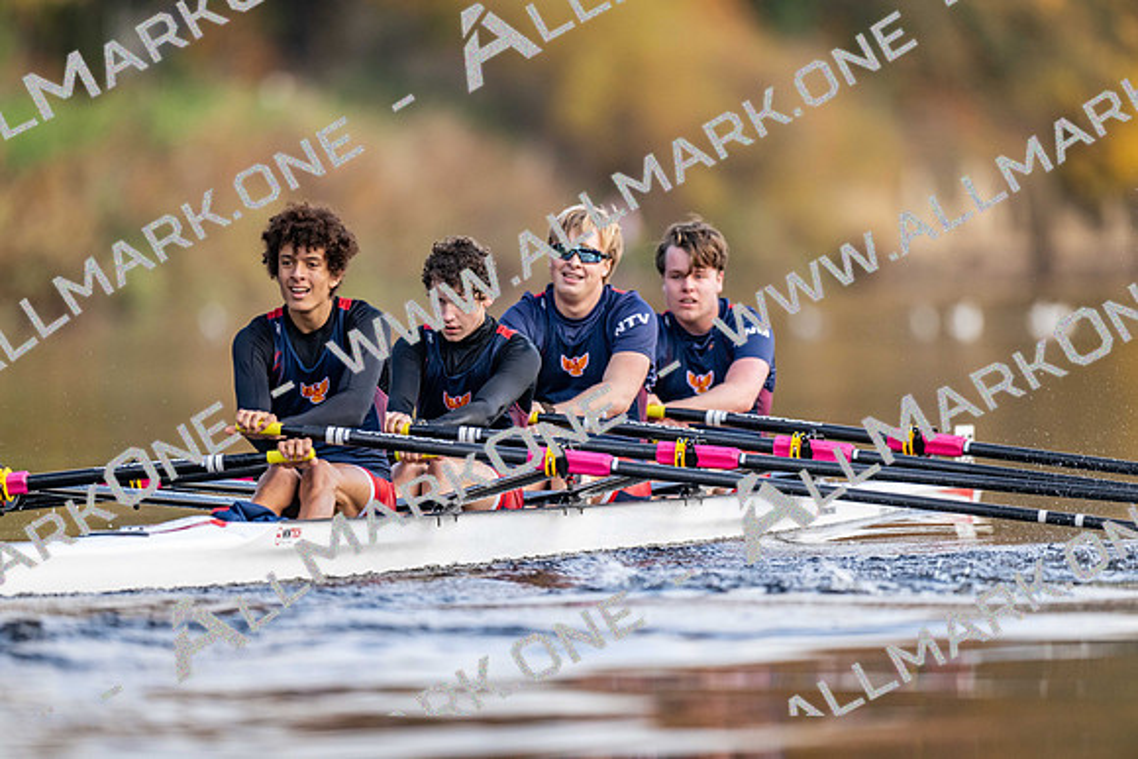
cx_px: 569
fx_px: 18970
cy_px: 380
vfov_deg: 2.3
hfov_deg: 3.4
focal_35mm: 600
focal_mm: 600
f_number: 4
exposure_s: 1/2500
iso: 1400
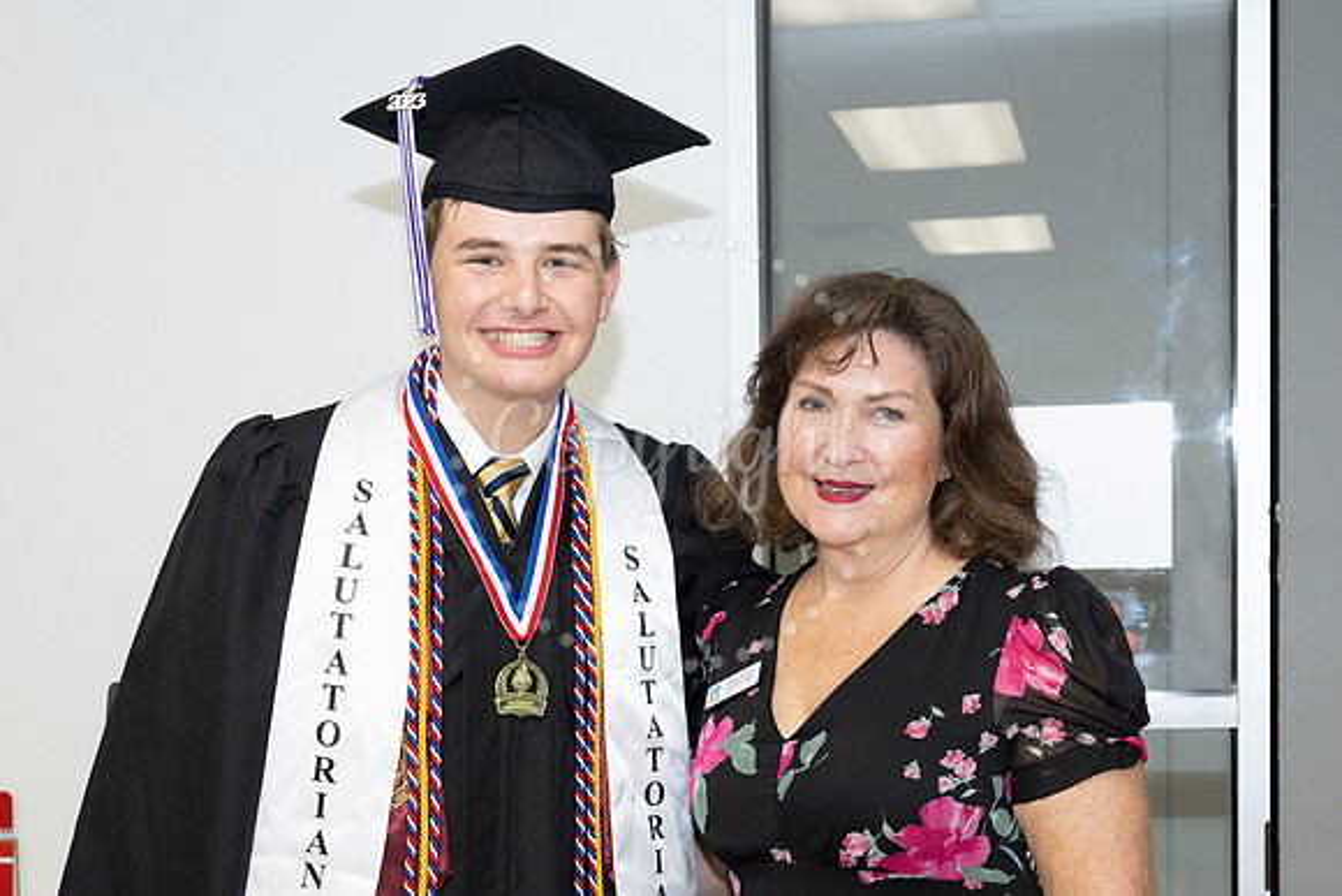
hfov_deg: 32.9
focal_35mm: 61
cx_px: 734
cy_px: 709
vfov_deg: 22.0
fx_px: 2273
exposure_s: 1/80
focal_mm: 37
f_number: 5.6
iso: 800
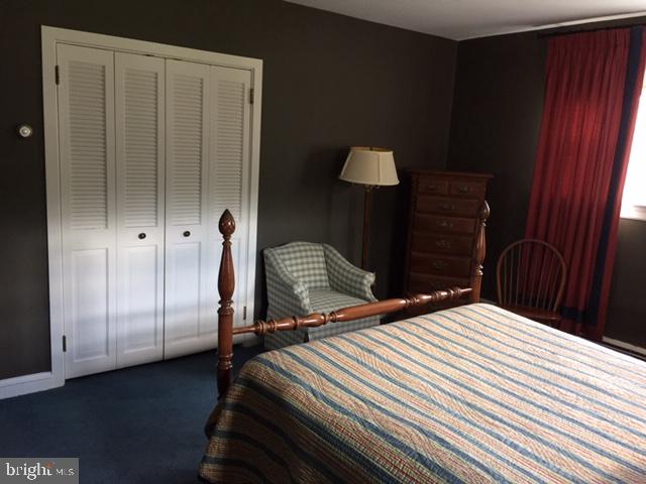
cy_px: 242
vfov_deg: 48.2
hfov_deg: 61.7
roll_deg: -2.0
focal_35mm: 29
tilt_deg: -11.0
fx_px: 541
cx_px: 323
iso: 125
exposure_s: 1/30
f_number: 2.2
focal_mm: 4.15
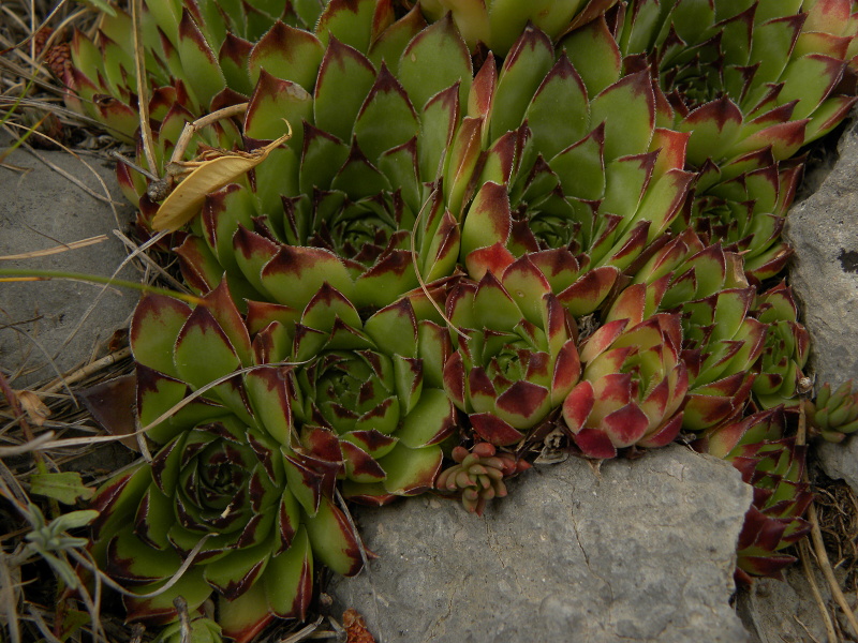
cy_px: 322
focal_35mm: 37
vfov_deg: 38.7
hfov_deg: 50.1
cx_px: 429
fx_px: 917
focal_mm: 6.6
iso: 64
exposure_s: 1/200
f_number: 3.5
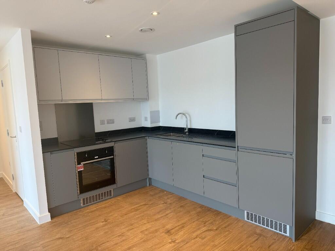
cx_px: 168
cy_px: 126
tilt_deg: -5.2
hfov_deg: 71.6
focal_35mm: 24
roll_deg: +2.6
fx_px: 232
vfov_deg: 56.8
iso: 125
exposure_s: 1/100
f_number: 1.78
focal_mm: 6.76
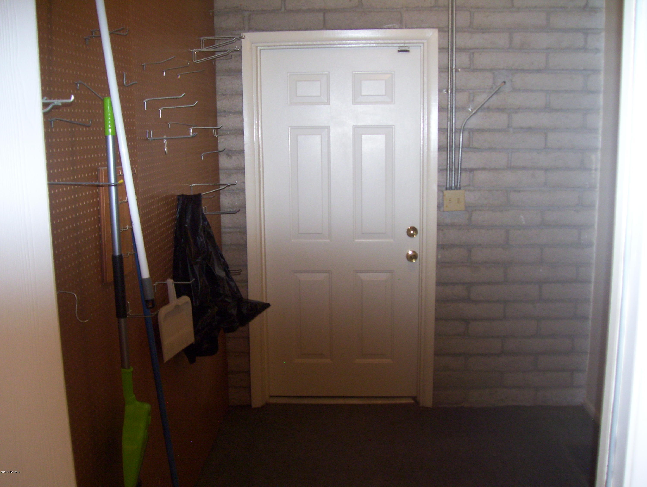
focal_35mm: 36
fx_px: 674
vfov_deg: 39.7
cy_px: 244
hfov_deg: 51.3
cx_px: 324
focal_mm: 6
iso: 160
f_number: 2.7
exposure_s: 1/60
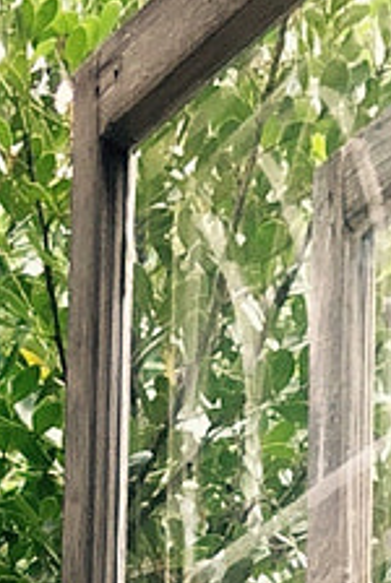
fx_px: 3492
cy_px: 1931
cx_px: 328
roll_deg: -1.3
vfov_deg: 7.8
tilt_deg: -2.2
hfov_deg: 6.4
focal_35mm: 215
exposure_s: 1/120
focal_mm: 4.15
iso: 40
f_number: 2.2
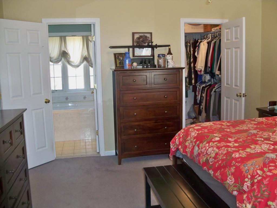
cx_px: 138
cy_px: 104
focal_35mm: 35
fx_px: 280
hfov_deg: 52.6
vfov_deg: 40.7
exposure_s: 1/30
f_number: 3.5
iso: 200
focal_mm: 6.2
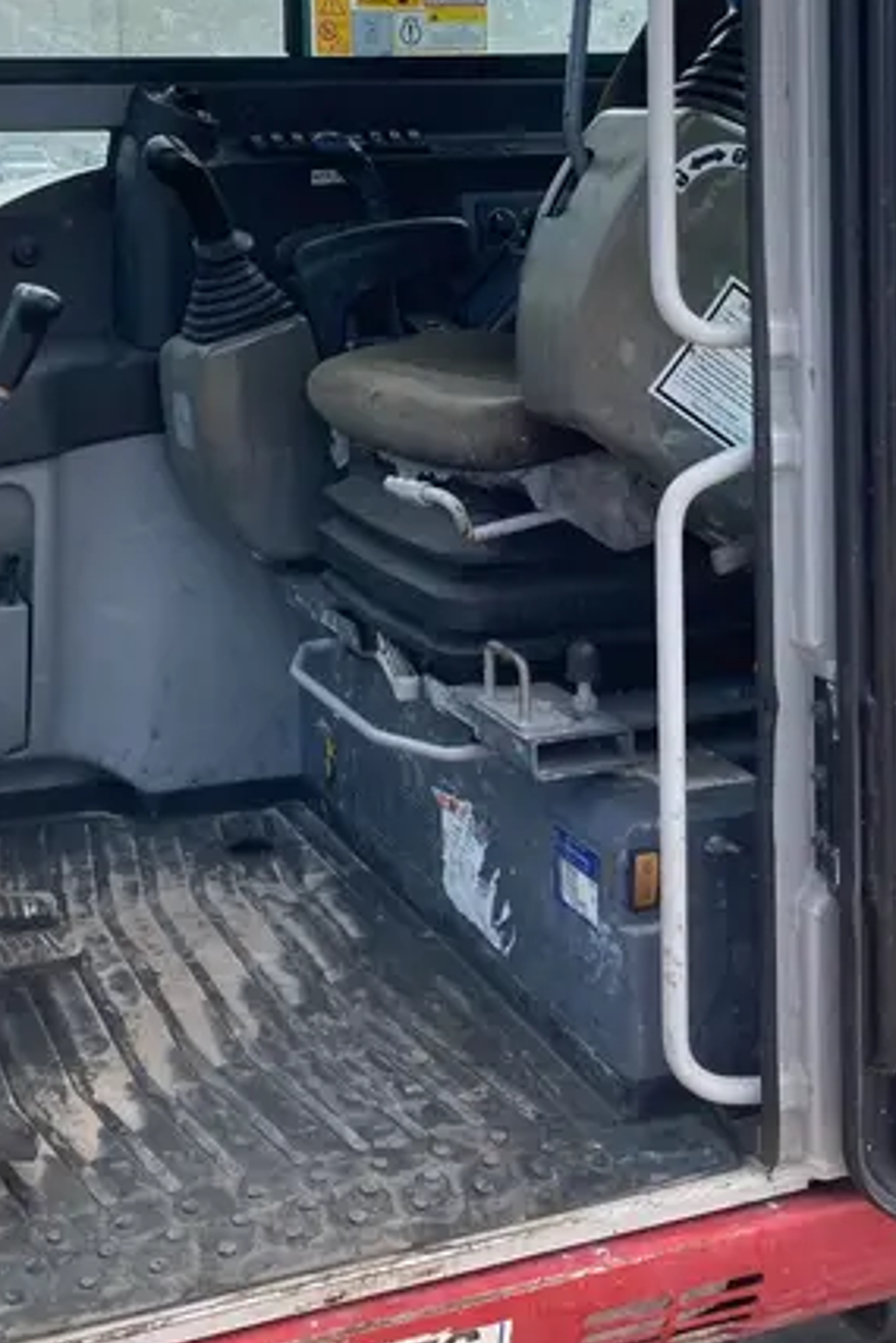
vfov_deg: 37.8
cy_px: 228
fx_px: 1865
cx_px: 346
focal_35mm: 50
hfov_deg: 26.9
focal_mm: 3.99
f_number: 1.8
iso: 20
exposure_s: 1/783
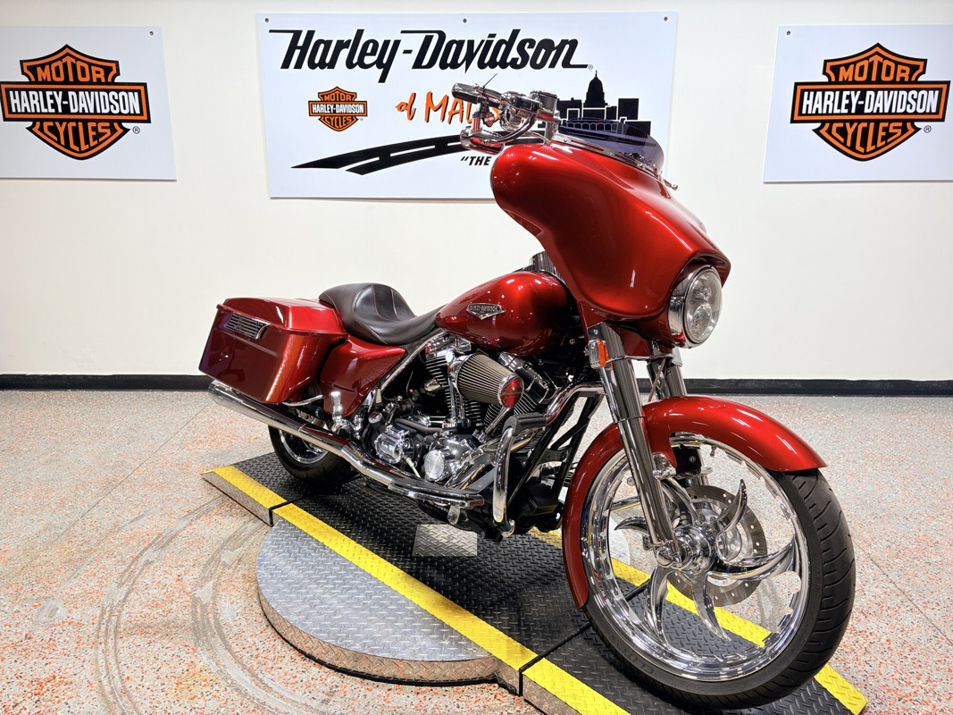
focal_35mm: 26
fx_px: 716
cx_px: 476
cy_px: 358
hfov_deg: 67.3
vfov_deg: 53.1
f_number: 1.6
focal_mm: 5.96
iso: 50
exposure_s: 1/120
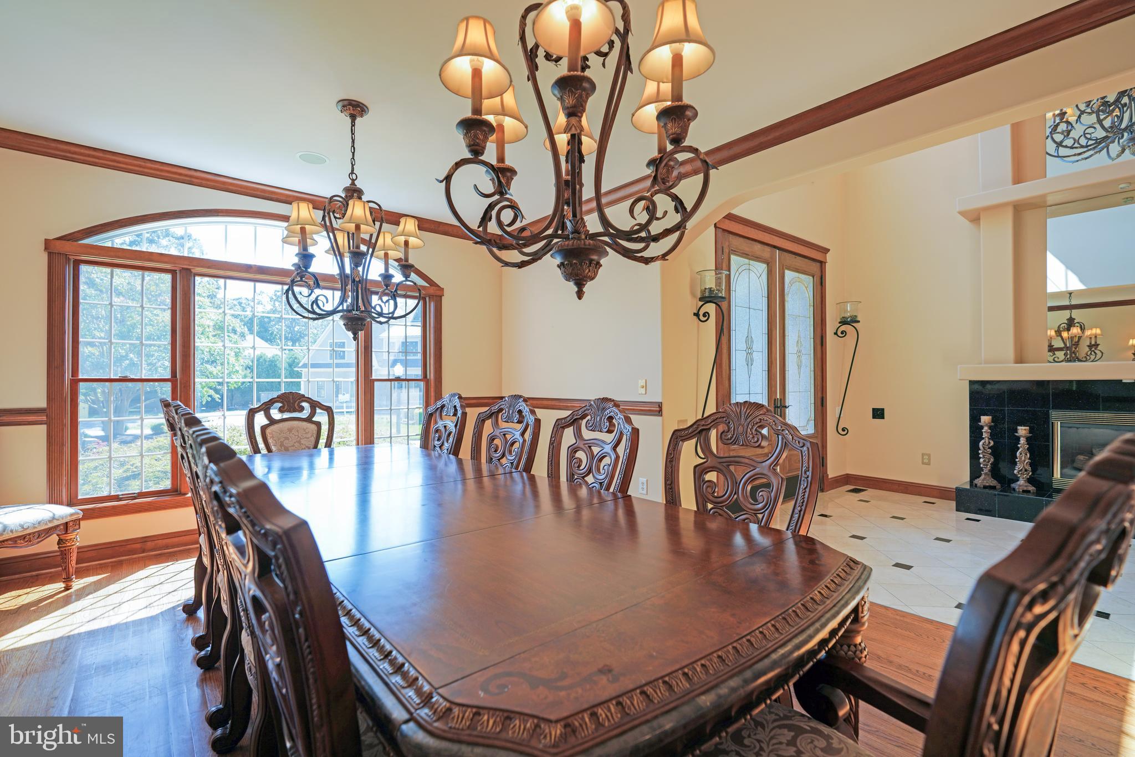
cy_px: 378
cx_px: 568
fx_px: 504
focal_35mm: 16
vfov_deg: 73.8
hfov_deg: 96.7
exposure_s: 1/60
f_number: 4
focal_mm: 16
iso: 125
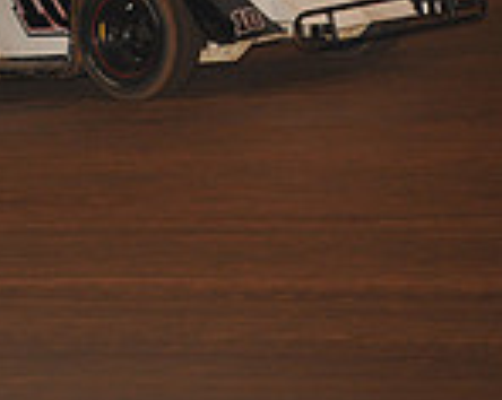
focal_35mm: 570
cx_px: -455
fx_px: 8457
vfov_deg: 2.7
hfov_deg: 3.4
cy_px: -108
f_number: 6.3
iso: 1000
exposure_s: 1/320
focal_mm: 155
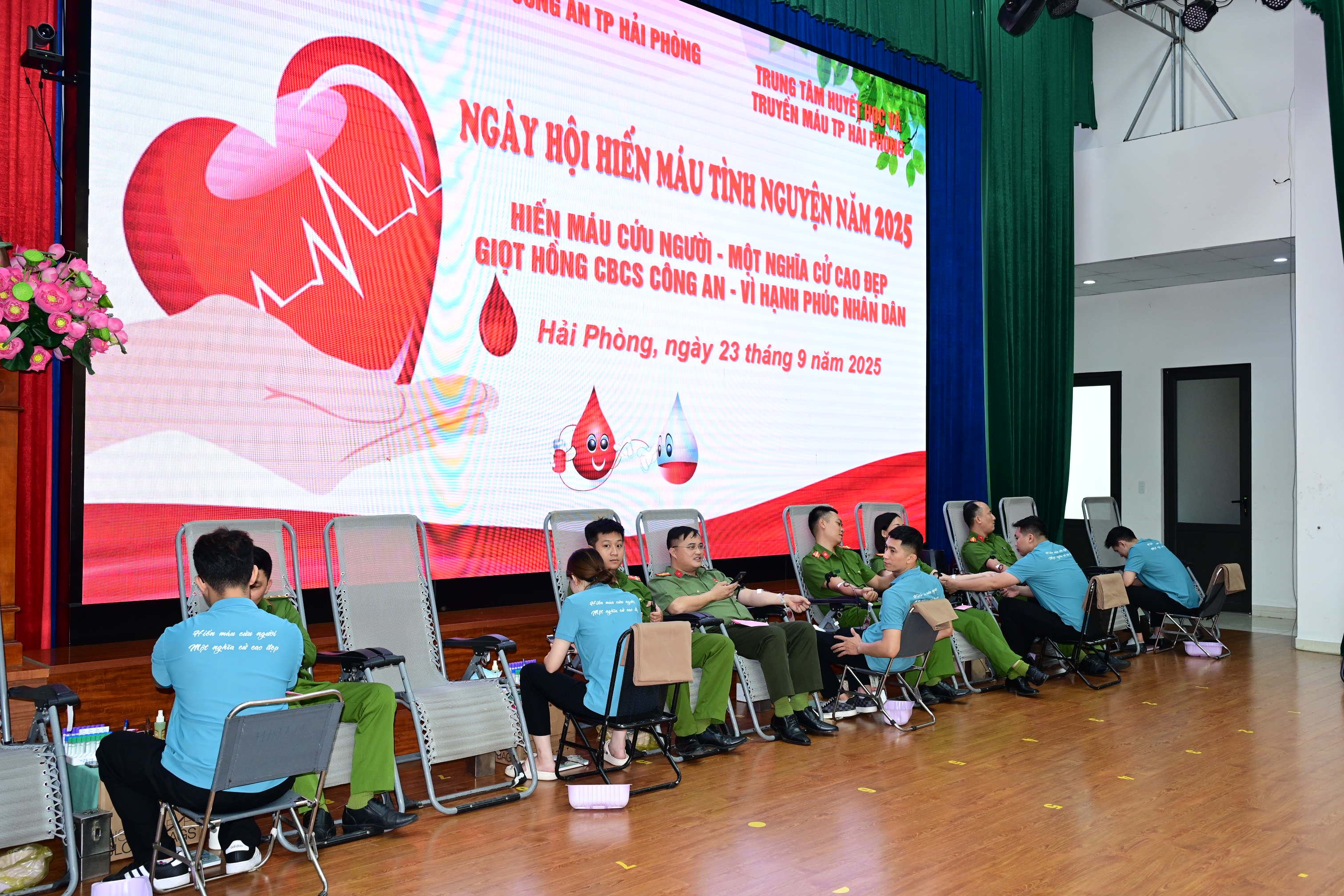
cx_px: 672
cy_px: 448
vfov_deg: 41.7
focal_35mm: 32
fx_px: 1176
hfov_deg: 59.5
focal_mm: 31.5
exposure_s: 1/125
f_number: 4.5
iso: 1600
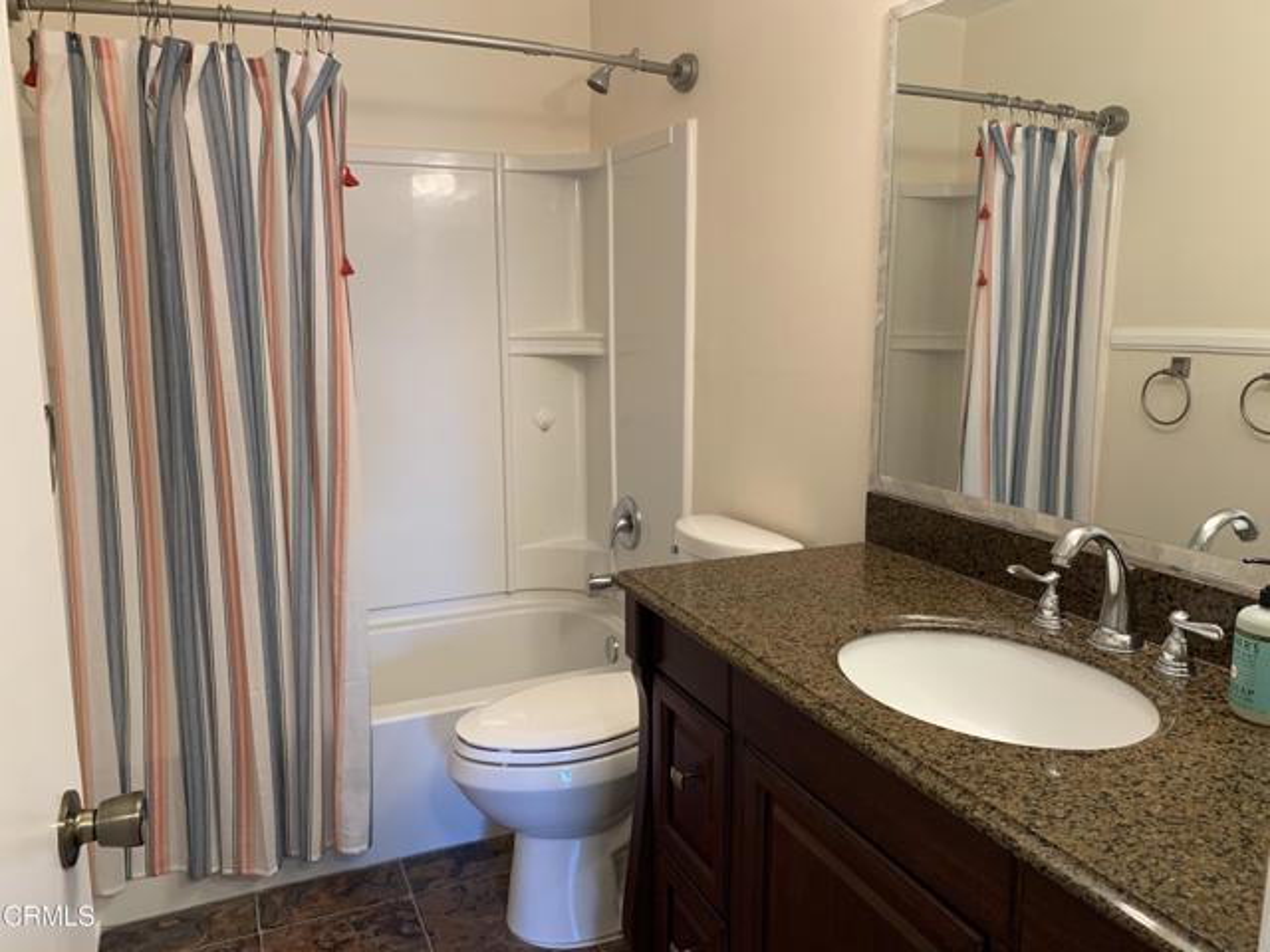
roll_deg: +0.7
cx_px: 635
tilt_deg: -11.2
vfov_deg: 53.1
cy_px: 476
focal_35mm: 26
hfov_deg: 67.3
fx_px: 954
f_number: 1.8
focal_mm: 4.25
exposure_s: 1/60
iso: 125
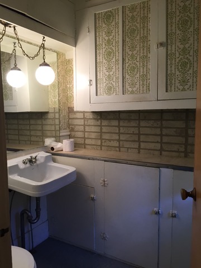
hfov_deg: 48.2
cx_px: 100
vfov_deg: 61.7
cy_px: 134
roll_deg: +0.0
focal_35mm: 29
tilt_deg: -5.0
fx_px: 225
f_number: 2.2
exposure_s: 1/30
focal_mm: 4.15
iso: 40
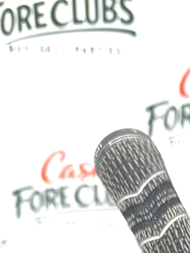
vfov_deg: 15.9
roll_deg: -1.0
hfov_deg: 13.6
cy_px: 481
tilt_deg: -34.9
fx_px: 739
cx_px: 302
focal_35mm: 101
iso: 64
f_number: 1.78
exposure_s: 1/256
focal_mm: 6.76
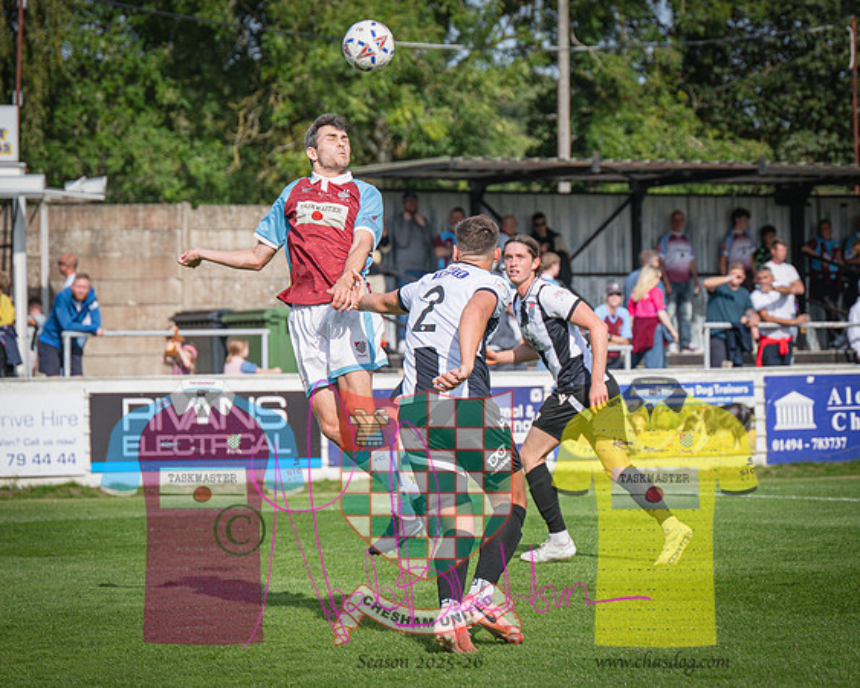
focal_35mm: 156
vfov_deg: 9.9
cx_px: 495
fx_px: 3981
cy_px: 297
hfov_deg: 12.3
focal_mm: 110
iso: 200
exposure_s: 1/2500
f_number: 4
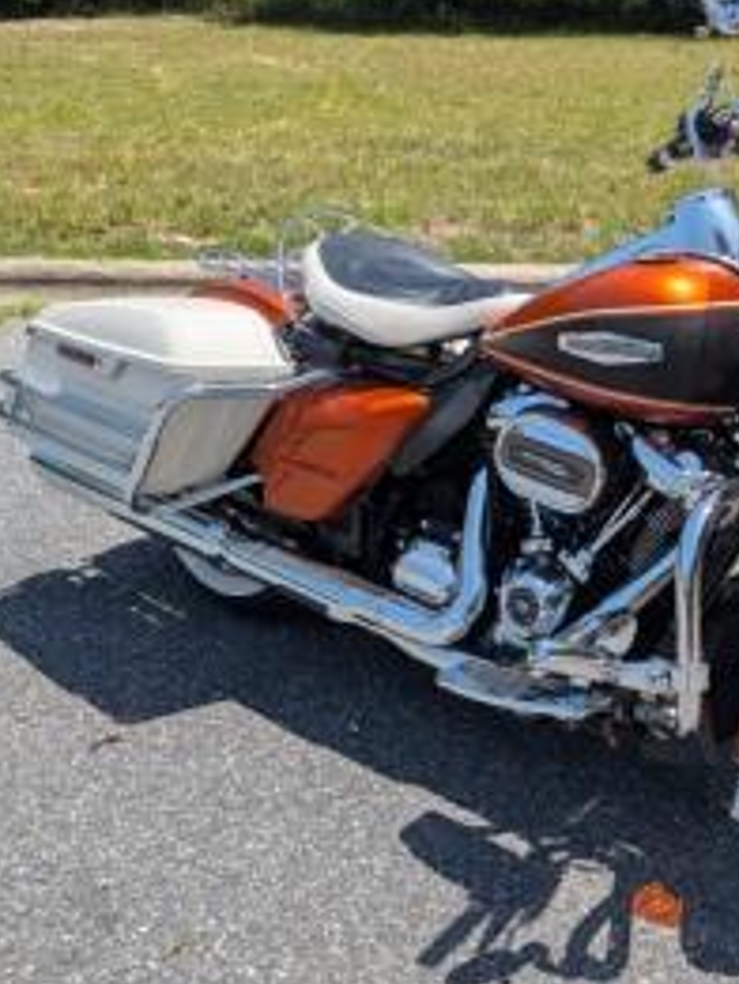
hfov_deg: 34.2
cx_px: 581
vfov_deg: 45.8
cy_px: 490
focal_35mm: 41
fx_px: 1166
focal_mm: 6.9
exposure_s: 1/1100
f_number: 1.68
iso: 19
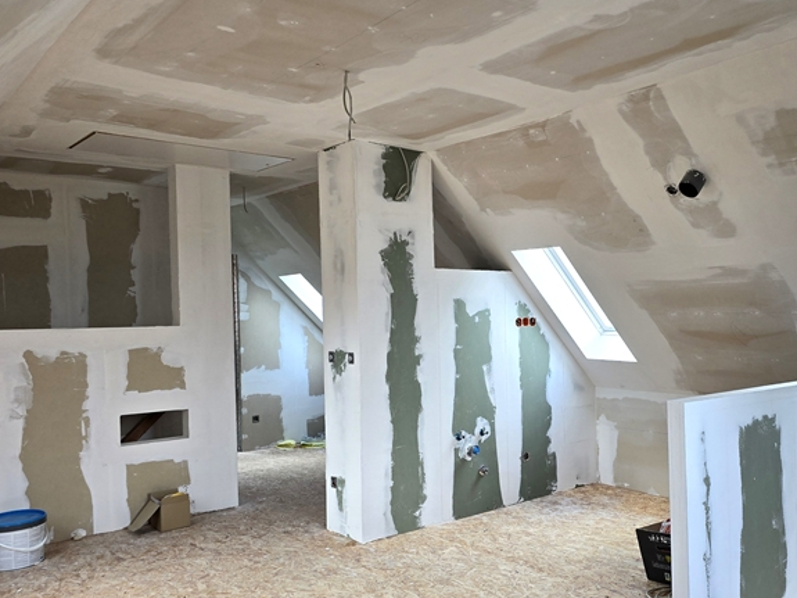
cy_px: 334
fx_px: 737
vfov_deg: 44.1
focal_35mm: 32
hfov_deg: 56.0
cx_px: 507
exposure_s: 1/180
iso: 50
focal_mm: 6.3
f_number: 1.7
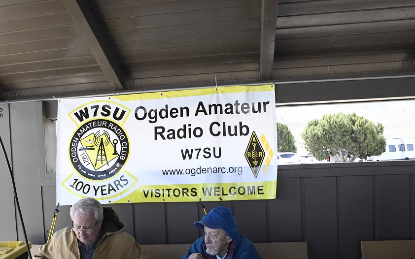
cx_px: 173
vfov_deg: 34.9
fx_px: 407
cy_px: 181
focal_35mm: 36
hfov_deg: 53.8
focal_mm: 24
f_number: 11
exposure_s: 1/500
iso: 3200
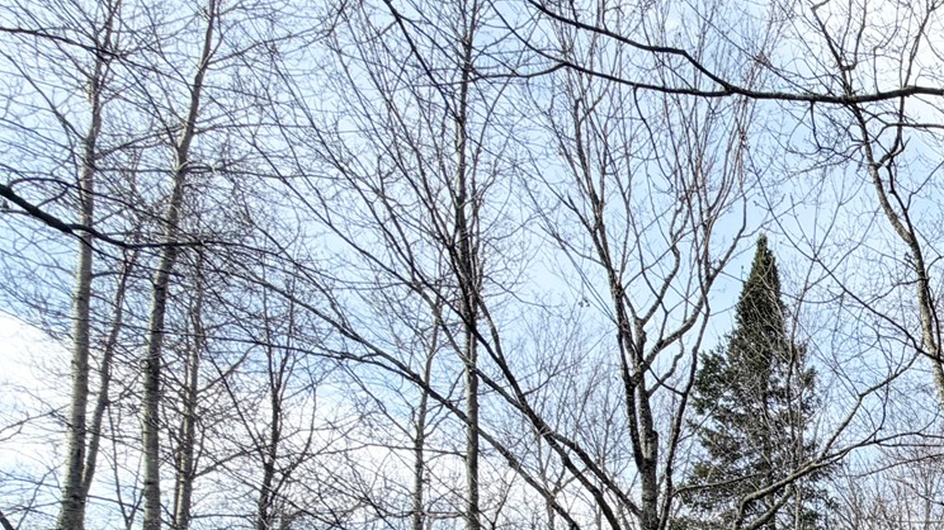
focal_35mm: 42
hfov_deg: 32.9
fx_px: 1051
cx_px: 1280
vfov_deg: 23.6
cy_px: 757
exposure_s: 1/770
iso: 25
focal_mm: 2.22
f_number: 2.2
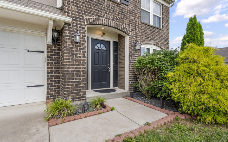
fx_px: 106
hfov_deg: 94.3
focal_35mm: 17
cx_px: 110
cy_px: 75
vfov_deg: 67.9
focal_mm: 16
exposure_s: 1/200
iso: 400
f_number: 11
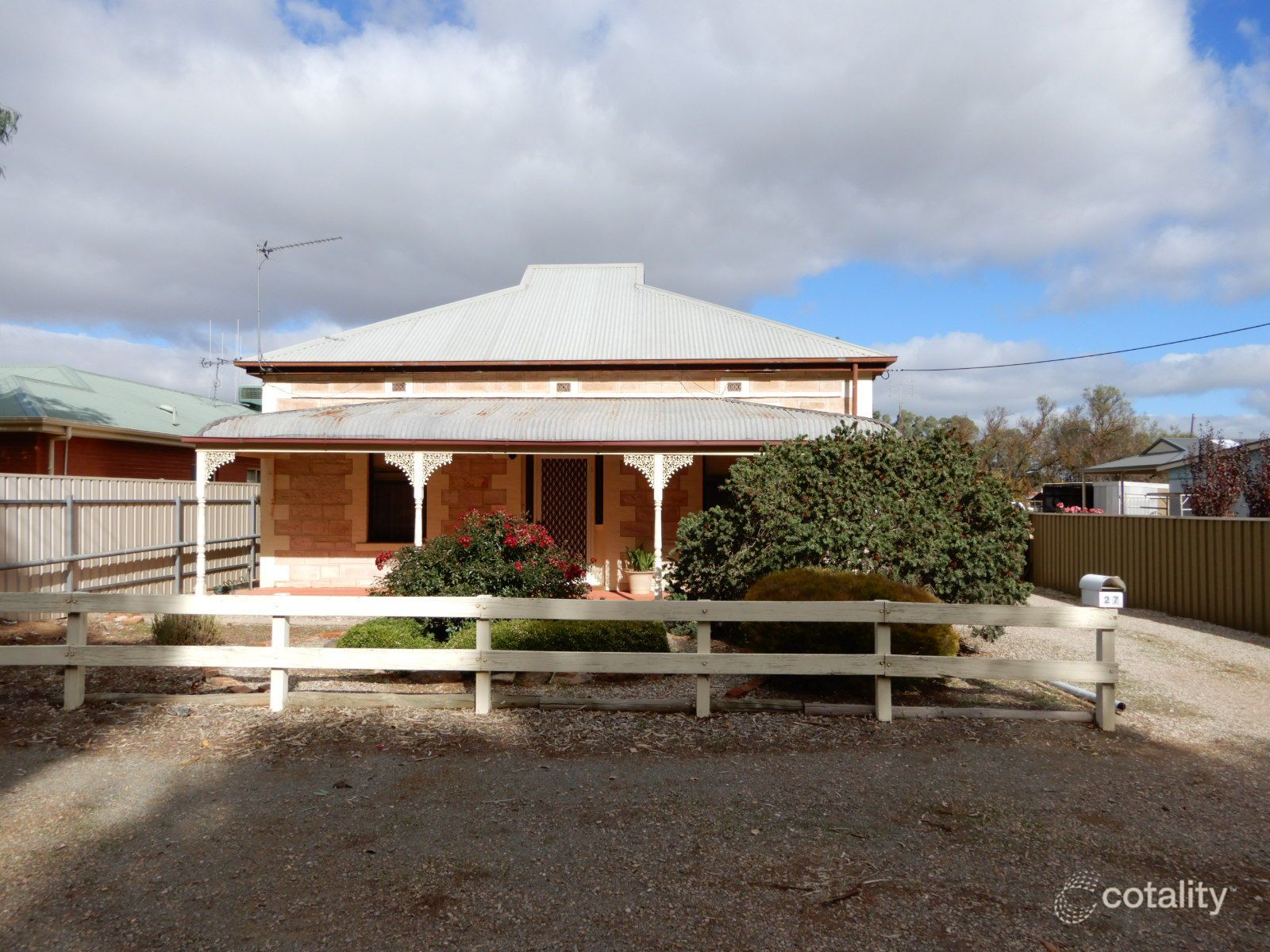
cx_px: 635
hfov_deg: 71.6
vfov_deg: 56.8
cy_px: 476
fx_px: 881
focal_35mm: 24
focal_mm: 4.3
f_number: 3.4
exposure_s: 1/1000
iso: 80
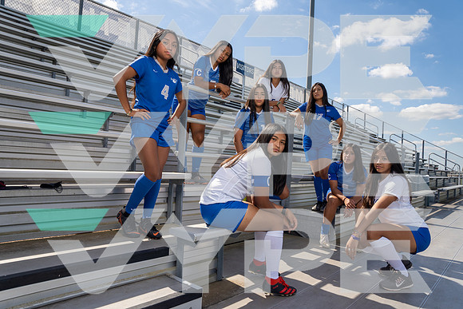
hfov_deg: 73.7
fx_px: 309
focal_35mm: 24
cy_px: 154
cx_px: 232
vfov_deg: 53.2
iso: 160
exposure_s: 1/200
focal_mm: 24
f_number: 10
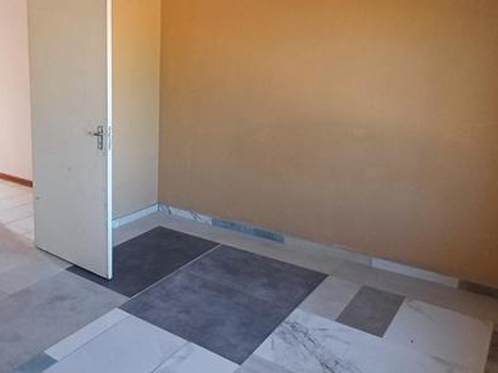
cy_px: 144
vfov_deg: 42.7
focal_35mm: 33
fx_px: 475
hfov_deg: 50.3
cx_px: 68
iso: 100
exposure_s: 1/50
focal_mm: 1.64
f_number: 2.2
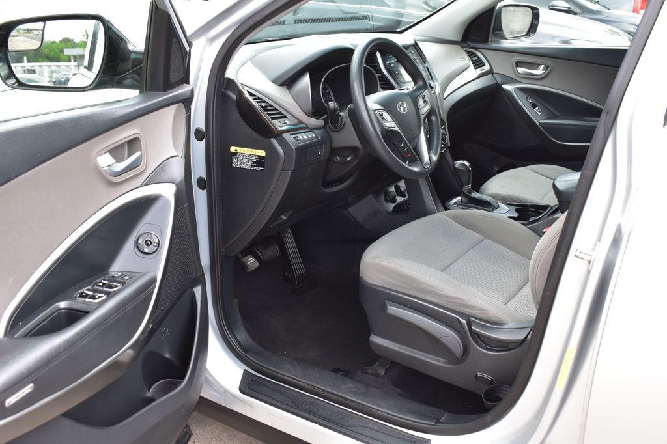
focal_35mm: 36
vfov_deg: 36.8
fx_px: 667
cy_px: 222
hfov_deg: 53.1
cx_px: 334
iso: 400
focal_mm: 24
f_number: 8
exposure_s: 1/60
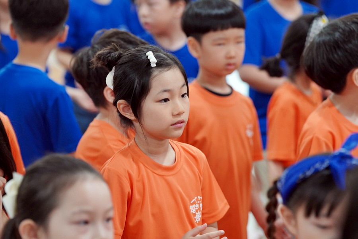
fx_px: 1591
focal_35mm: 160
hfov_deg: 12.8
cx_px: 179
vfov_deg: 8.6
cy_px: 120
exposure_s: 1/200
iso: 3200
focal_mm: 160
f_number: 4
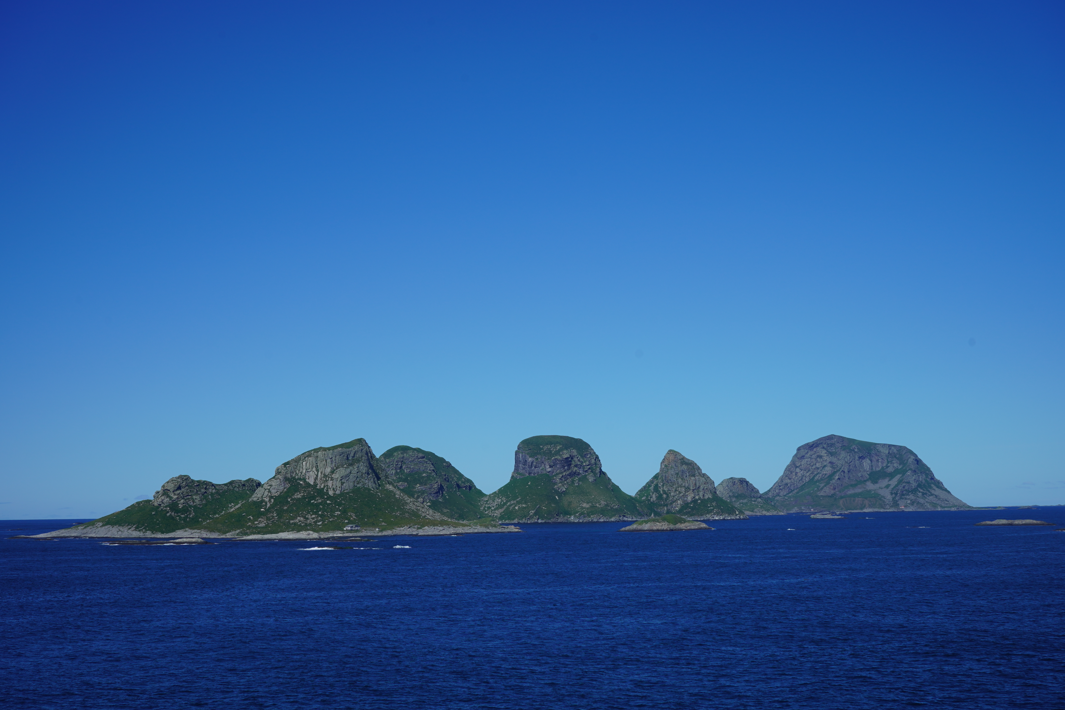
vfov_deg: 23.4
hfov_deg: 34.5
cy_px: 355
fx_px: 1716
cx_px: 532
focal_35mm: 58
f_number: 11
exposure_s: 1/250
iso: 100
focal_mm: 58
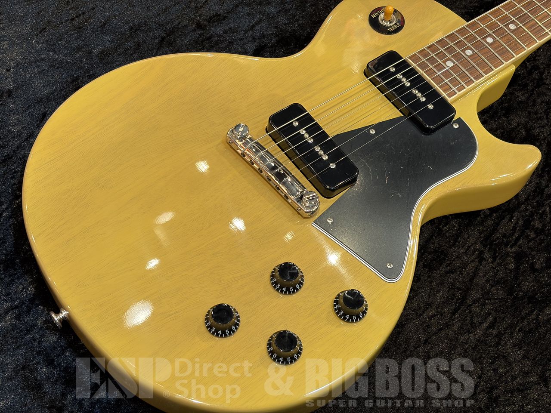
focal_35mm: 52
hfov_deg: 36.8
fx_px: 828
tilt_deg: -57.5
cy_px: 206
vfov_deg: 28.0
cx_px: 276
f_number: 1.6
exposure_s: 1/40
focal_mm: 5.96
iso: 100
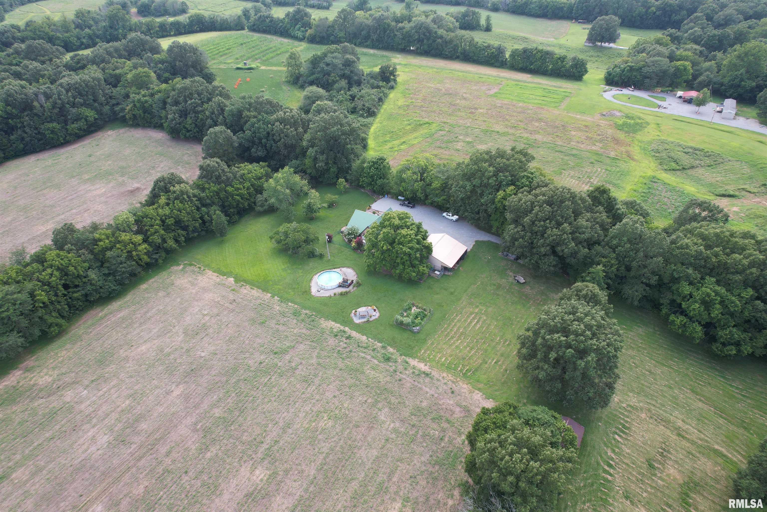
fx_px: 469
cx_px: 384
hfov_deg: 78.6
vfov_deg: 57.2
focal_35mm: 22
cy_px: 256
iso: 100
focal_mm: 8.38
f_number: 2.8
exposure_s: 1/240
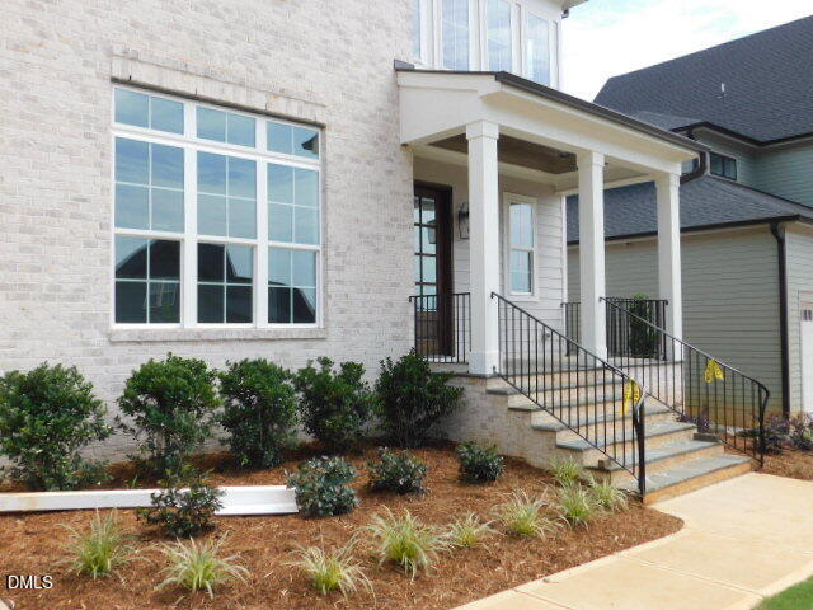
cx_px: 406
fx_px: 705
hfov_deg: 60.0
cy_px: 305
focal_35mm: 30
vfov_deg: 46.8
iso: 125
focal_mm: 5.3
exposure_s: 1/800
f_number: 3.2
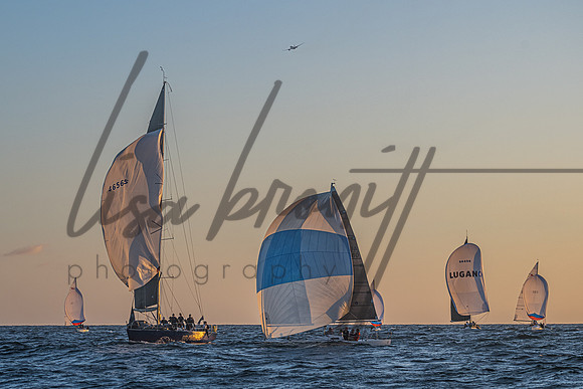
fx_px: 2531
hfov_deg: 13.1
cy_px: 204
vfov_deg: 8.8
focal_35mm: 156
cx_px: 261
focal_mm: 120
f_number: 7.1
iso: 250
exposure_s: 1/500
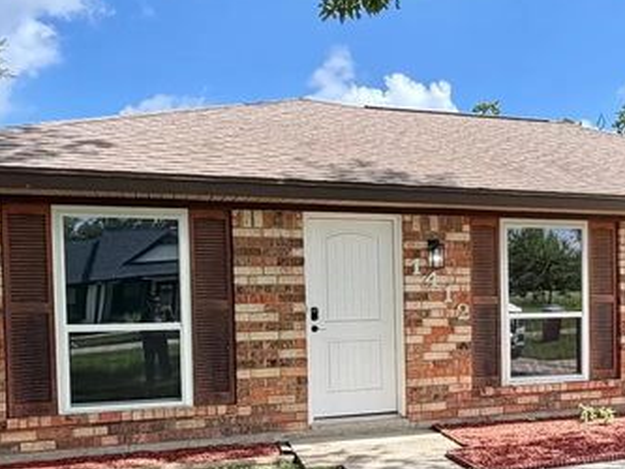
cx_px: 492
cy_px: 334
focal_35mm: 43
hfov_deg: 42.1
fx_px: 777
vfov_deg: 33.1
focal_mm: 2.22
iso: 40
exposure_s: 1/651
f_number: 2.2
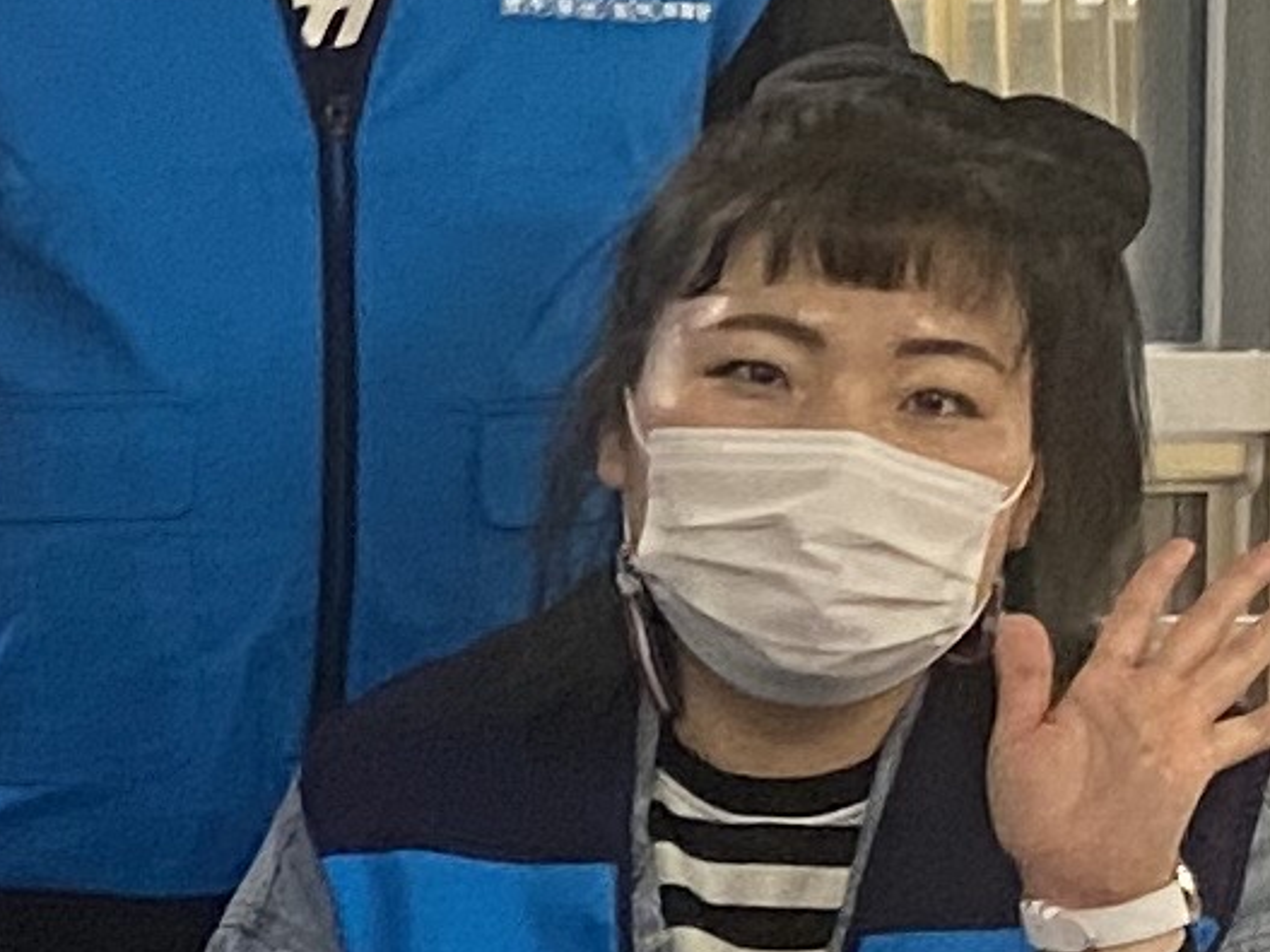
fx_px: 7299
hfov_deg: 8.7
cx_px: -2198
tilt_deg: -3.6
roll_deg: +0.2
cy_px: 945
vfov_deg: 7.4
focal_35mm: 199
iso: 160
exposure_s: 1/60
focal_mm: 4.25
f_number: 1.8
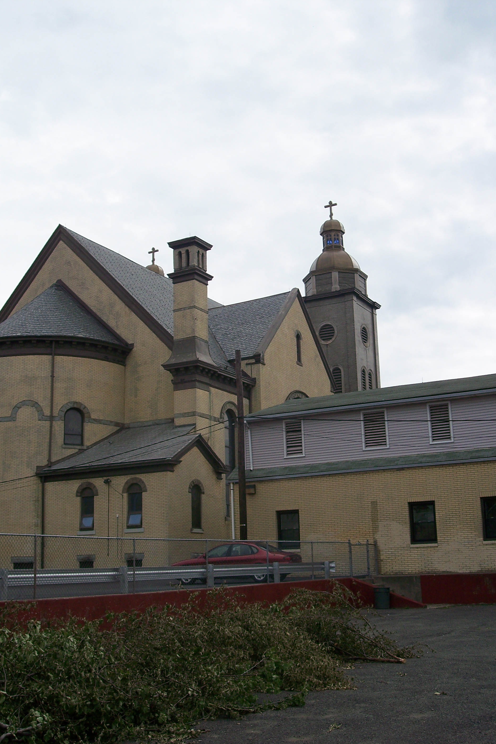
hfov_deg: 32.6
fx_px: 847
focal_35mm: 41
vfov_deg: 47.4
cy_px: 373
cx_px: 235
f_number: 4
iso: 100
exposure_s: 1/750
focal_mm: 8
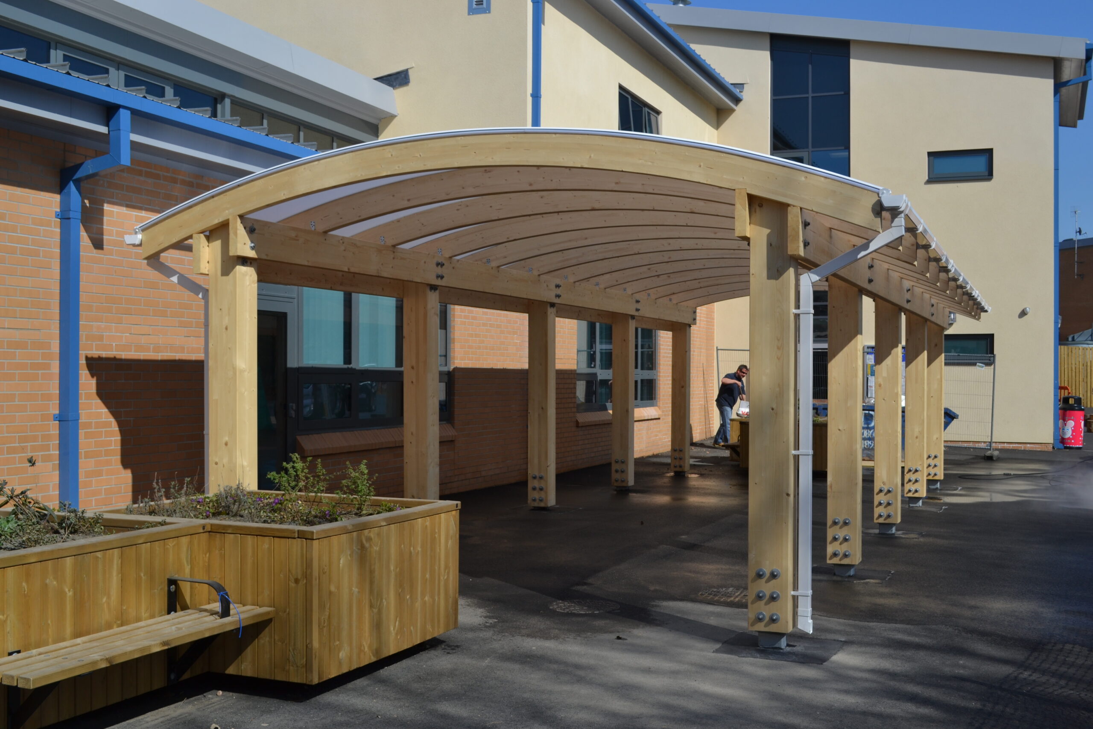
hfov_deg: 49.6
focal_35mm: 39
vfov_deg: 34.2
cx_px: 546
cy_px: 364
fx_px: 1184
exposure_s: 1/320
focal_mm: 26
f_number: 9
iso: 100
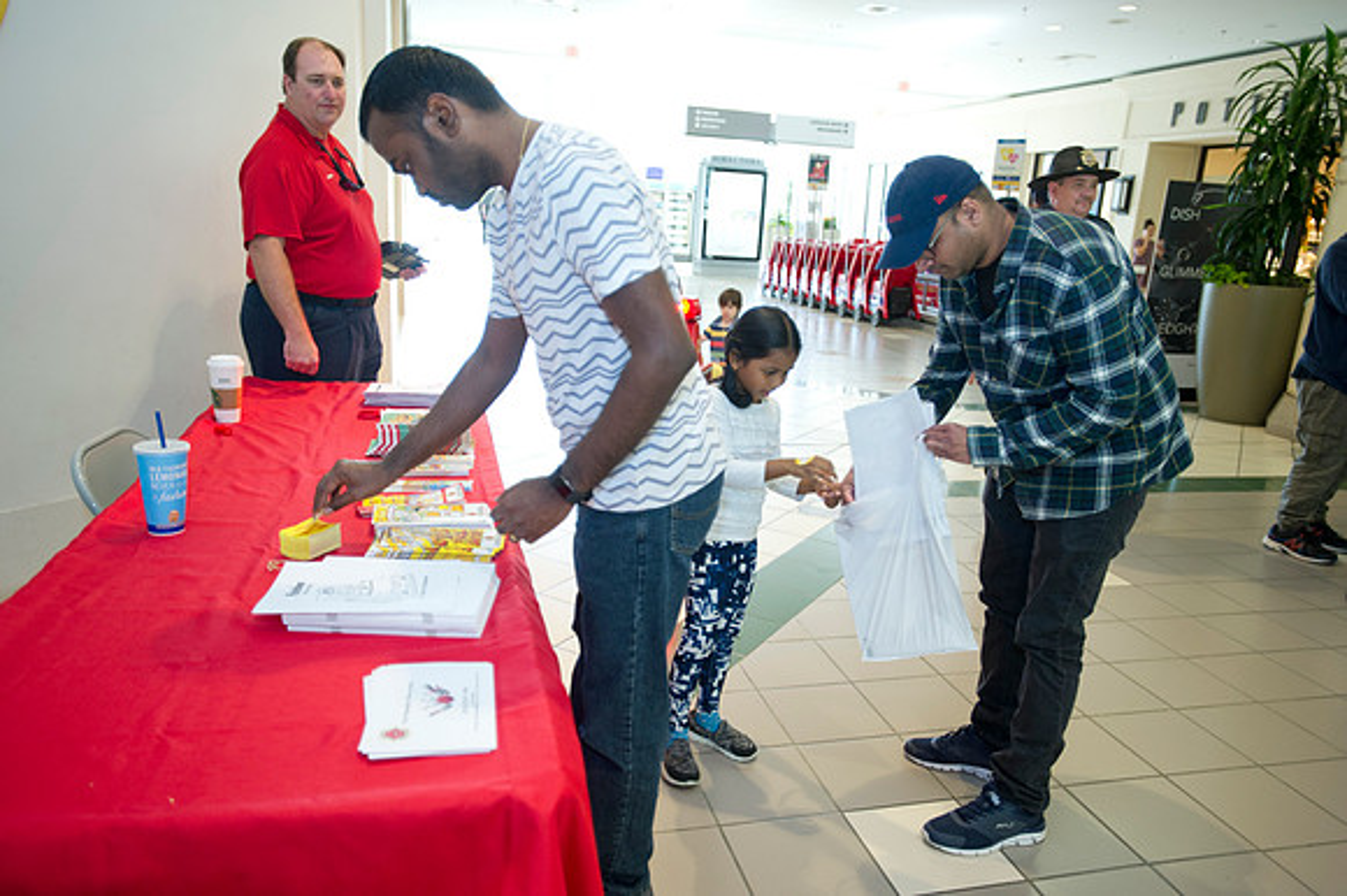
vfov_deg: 49.5
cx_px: 674
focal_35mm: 26
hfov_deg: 69.4
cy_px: 448
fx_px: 972
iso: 640
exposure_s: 1/125
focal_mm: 26
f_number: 2.8
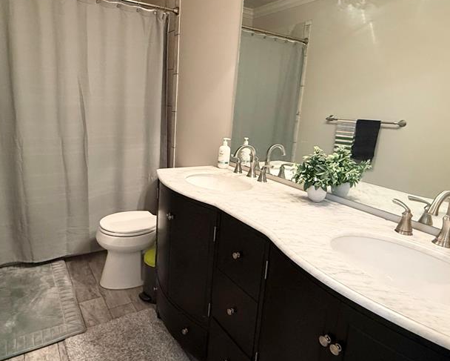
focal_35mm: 23
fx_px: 306
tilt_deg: -11.9
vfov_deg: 60.8
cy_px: 167
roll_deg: -3.1
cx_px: 195
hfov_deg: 72.2
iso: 500
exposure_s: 1/60
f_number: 2.2
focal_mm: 2.22
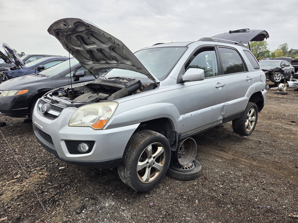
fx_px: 198
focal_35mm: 23
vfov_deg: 58.9
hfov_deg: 73.9
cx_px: 149
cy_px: 112
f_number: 1.8
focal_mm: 5.4
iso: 50
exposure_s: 1/359
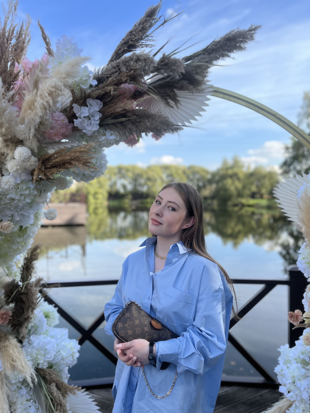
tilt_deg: -3.6
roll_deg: +0.4
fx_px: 310
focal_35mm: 26
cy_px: 206
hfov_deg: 53.1
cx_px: 155
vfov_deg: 67.3
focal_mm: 5.1
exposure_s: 1/1163
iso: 50
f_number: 1.6
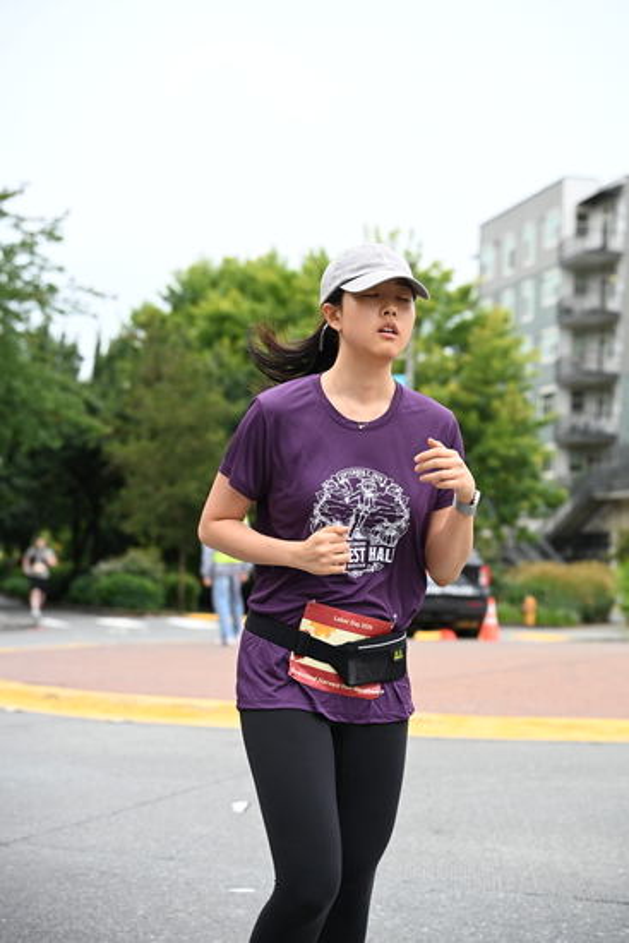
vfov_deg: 30.1
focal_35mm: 67
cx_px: 314
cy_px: 472
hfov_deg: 20.3
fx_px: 1755
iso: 1600
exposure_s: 1/640
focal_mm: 67
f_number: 4
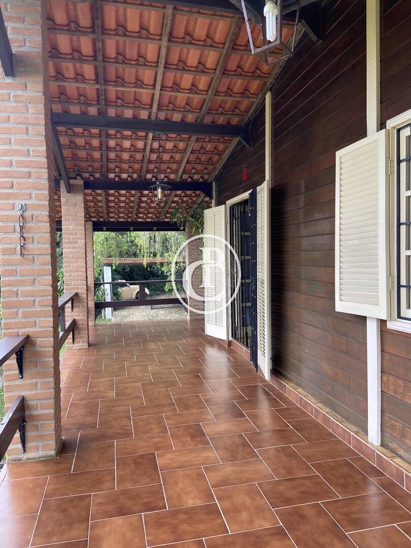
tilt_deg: -0.1
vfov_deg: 67.3
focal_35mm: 26
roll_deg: +1.4
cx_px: 206
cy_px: 274
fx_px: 412
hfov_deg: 53.1
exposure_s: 1/122
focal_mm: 4.25
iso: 32
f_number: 1.8
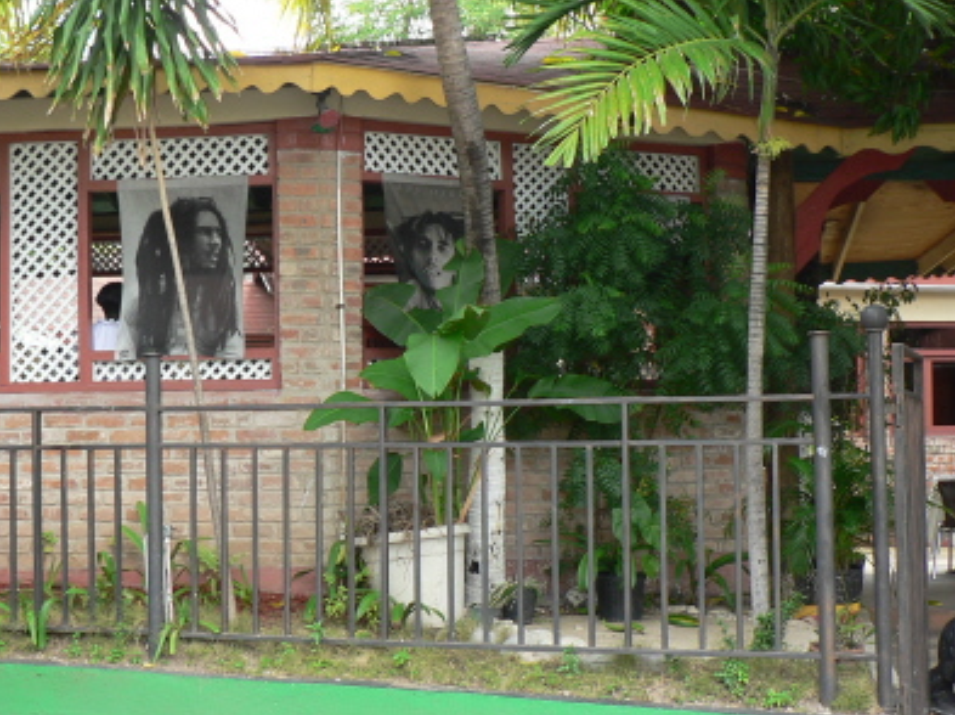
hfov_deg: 29.7
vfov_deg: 22.6
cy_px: 359
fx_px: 1792
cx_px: 368
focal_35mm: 65
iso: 64
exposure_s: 1/80
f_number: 2.8
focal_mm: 7.7
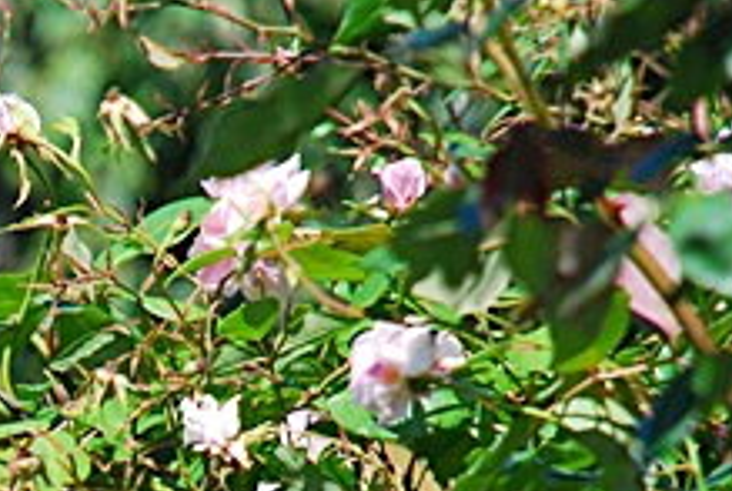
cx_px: -170
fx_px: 15074
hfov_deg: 2.8
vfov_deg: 1.9
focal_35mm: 740
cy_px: 718
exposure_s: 1/1000
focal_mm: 135
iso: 400
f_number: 5.6
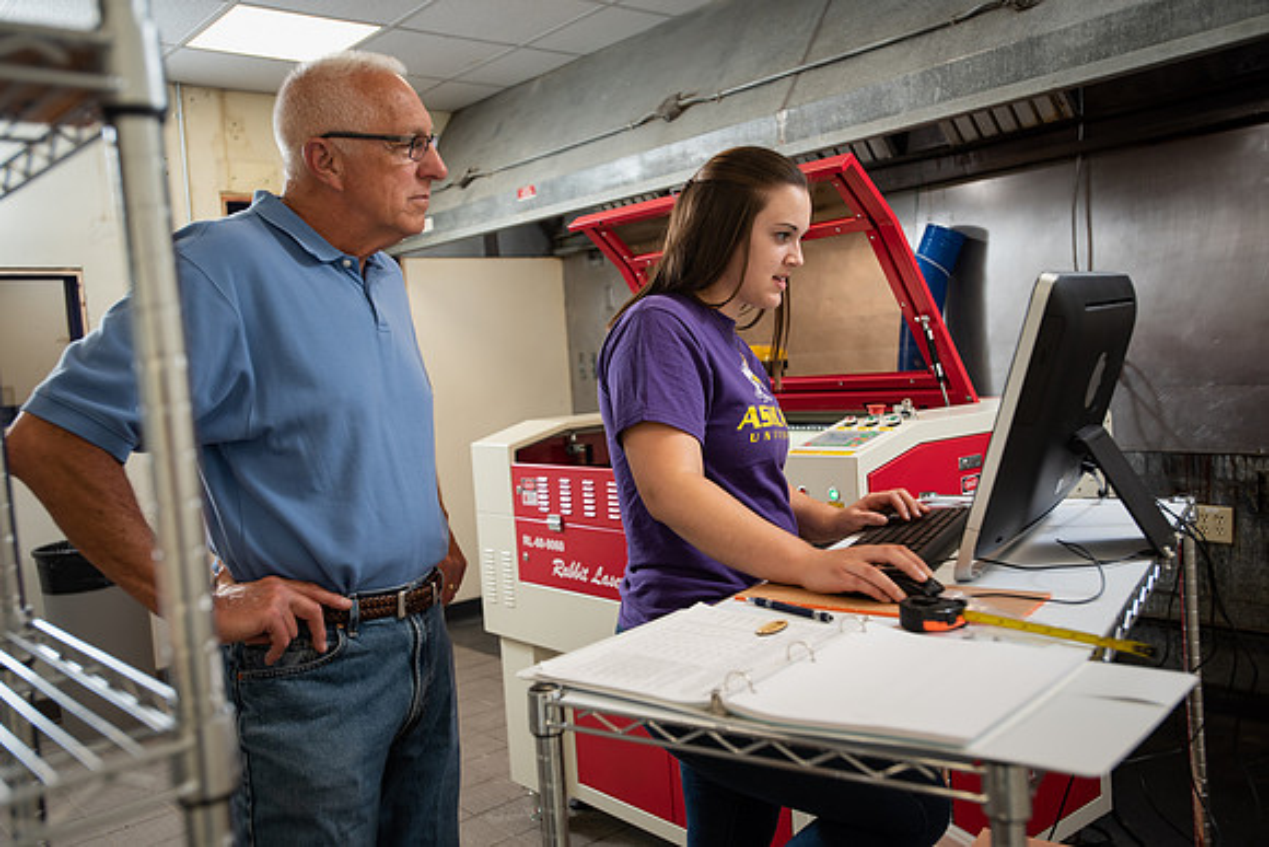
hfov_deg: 61.9
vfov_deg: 43.6
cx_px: 634
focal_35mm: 30
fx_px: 1058
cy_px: 424
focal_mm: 30
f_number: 4
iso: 400
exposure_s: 1/200
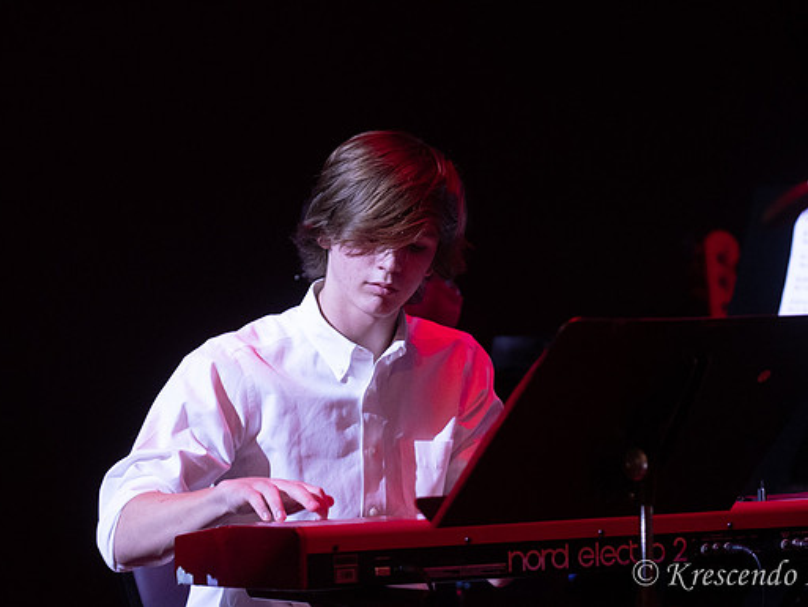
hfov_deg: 9.7
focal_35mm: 204
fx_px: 4763
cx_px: 446
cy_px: 304
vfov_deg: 7.3
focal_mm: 125
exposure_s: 1/200
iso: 3200
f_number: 2.8
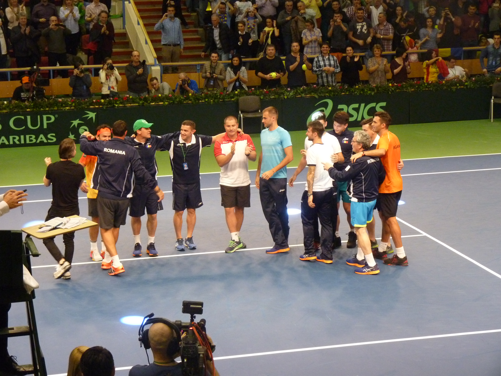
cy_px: 188
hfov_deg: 22.5
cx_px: 250
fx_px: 1259
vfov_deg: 17.0
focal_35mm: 87
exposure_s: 1/80
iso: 640
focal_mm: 15.5
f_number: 3.4
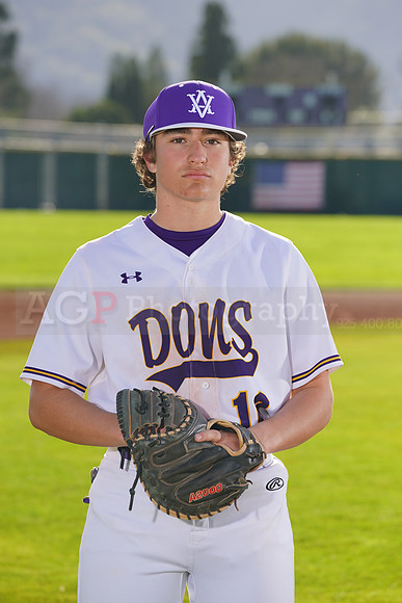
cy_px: 302
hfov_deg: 6.9
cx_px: 201
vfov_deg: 10.3
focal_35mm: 200
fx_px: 3348
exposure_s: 1/250
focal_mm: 200
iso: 100
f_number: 8
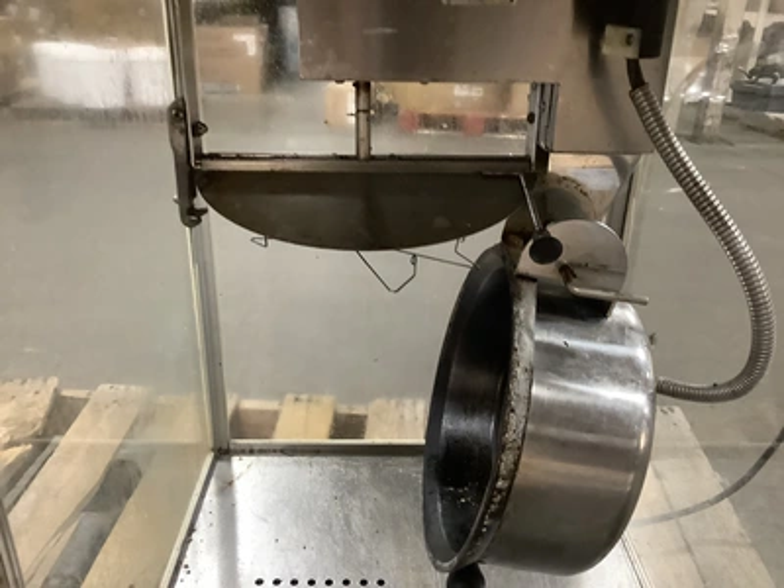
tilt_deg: -23.0
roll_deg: -1.9
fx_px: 702
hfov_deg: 58.4
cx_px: 392
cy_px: 294
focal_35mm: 31
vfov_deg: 45.4
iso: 400
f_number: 2.4
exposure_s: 1/30
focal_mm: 3.3
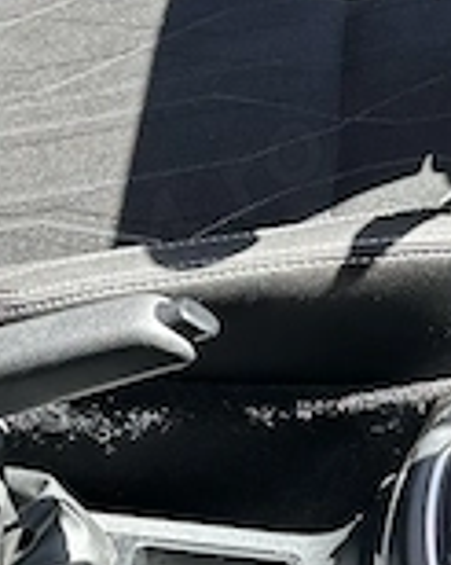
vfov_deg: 14.5
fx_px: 2205
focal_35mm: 132
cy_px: 415
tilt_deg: -39.9
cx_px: 345
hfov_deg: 11.6
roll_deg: +1.3
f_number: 1.5
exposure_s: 1/168
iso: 40
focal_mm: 5.7
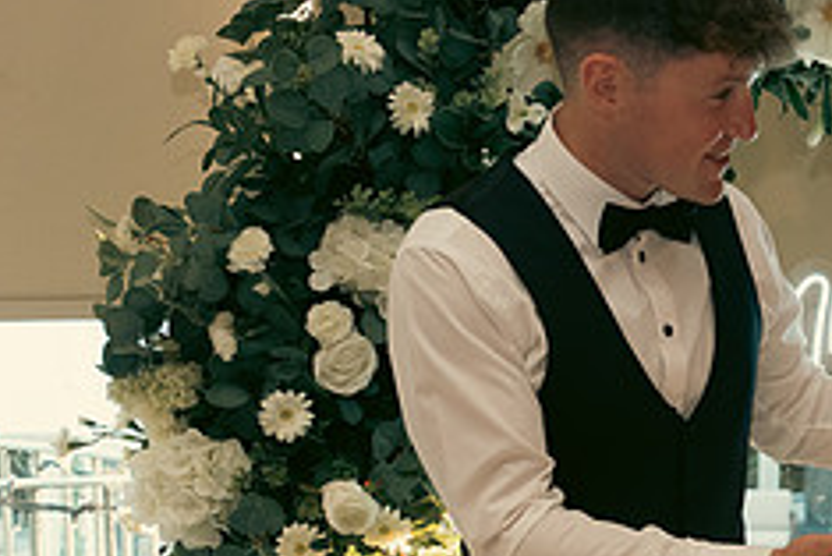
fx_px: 2058
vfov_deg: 15.2
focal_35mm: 89
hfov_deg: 21.6
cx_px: 935
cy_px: 480
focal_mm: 24
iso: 1250
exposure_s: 1/160
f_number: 3.5
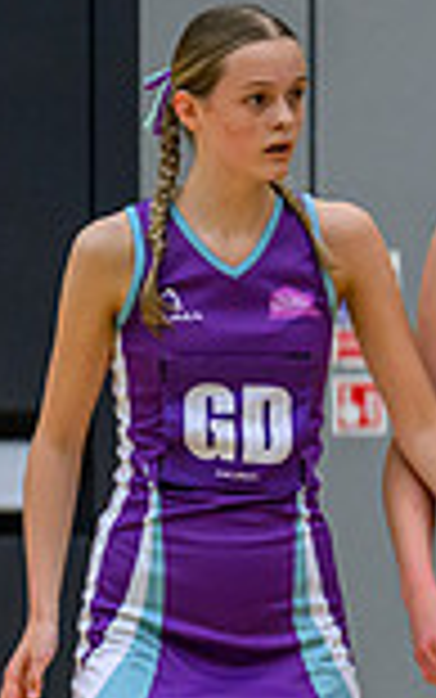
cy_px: 657
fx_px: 19583
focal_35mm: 1031
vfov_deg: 2.0
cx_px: 1655
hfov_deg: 1.3
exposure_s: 1/1250
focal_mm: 200
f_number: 2.8
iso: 3200
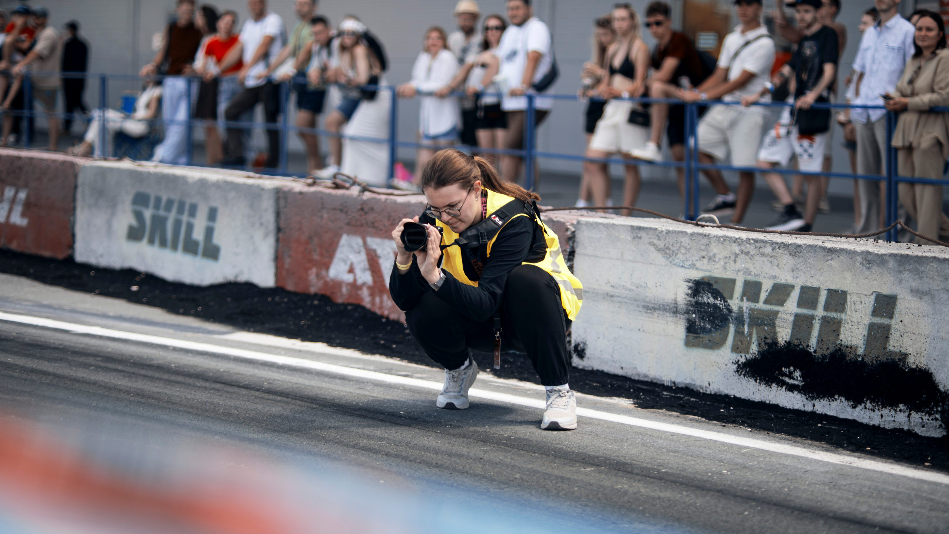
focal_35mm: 89
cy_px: 267
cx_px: 474
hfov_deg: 23.9
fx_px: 2241
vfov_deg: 13.6
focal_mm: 85
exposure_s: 1/250
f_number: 1.8
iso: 100
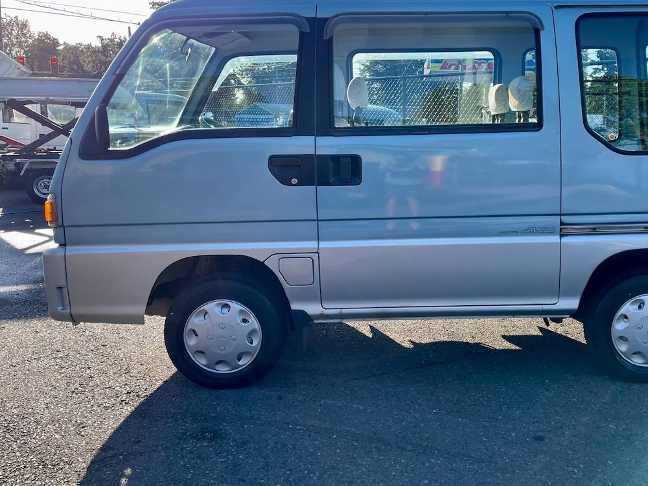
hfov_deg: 56.0
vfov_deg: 44.0
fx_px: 599
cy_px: 196
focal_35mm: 32
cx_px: 411
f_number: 1.6
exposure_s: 1/901
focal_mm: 5.1
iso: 32
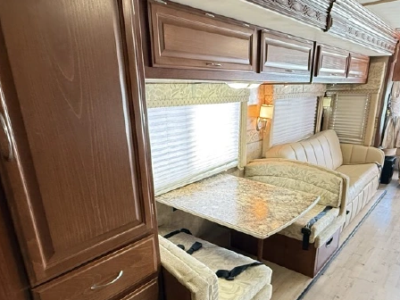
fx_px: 289
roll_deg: +1.5
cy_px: 188
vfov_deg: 54.2
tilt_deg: -18.8
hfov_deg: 69.3
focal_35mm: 25
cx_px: 213
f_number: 2.2
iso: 640
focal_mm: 2.22
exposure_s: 1/60
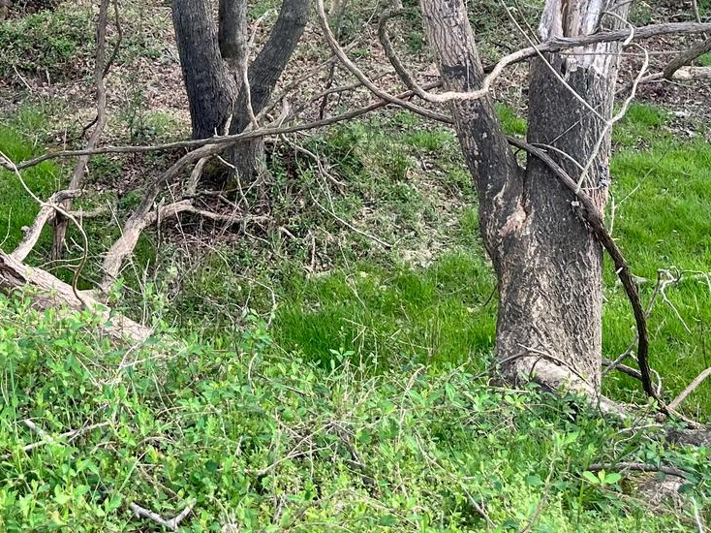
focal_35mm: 67
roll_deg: -0.2
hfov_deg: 28.3
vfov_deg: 20.5
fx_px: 1376
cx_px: 134
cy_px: -112
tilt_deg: -11.3
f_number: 1.78
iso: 80
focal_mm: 6.86
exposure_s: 1/390
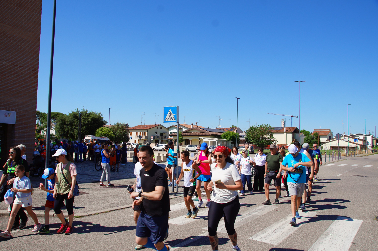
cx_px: 189
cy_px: 126
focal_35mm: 27
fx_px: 283
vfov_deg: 47.8
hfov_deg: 67.4
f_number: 8
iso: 100
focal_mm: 18
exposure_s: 1/250
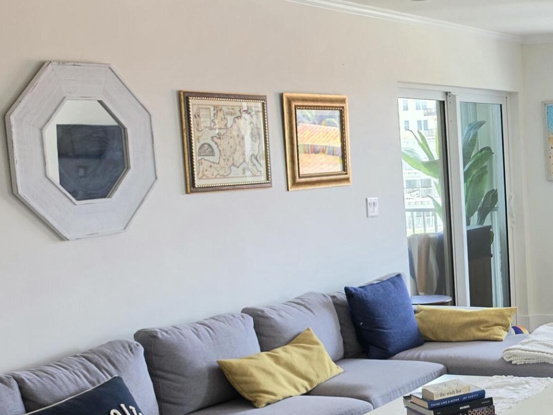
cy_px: 269
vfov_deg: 24.3
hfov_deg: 28.8
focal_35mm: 60
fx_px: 959
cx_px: 626
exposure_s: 1/120
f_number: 1.4
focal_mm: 6.5
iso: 80
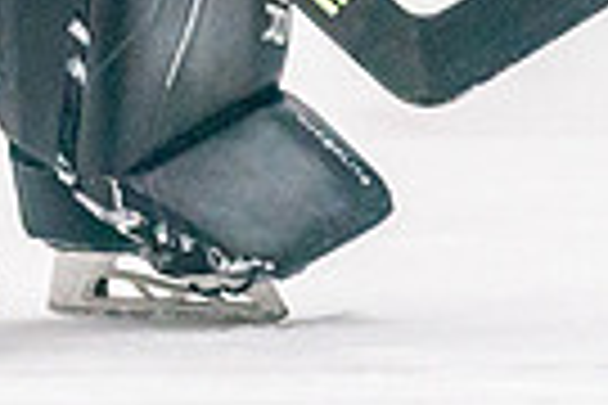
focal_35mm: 1375
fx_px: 23220
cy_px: -92
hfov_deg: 1.5
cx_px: 154
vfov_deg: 1.0
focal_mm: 200
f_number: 2.8
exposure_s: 1/1250
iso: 3200
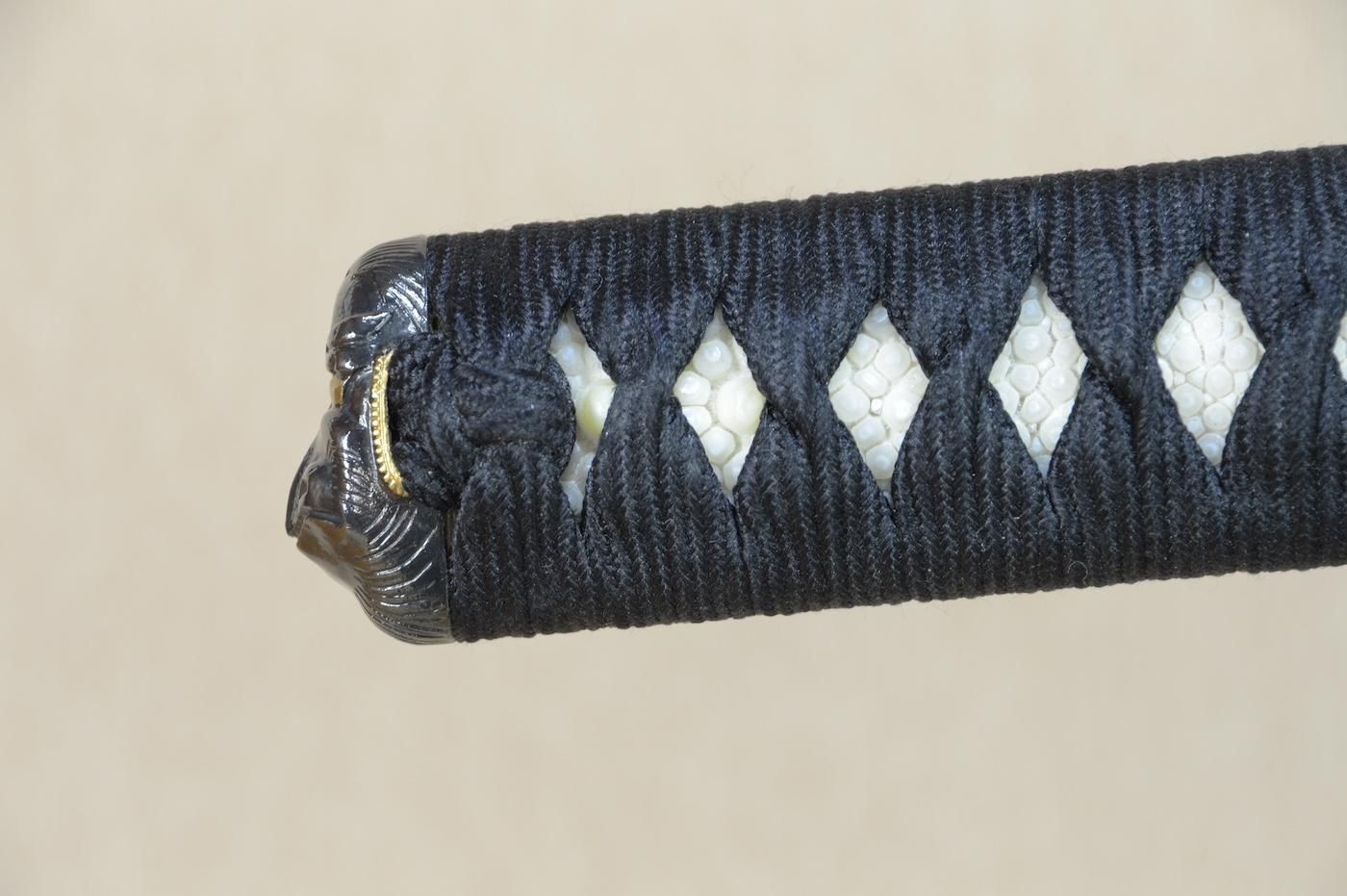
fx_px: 7570
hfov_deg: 10.2
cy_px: 448
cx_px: 674
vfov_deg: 6.8
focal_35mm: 202
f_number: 11
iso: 400
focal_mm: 135
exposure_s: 1/2
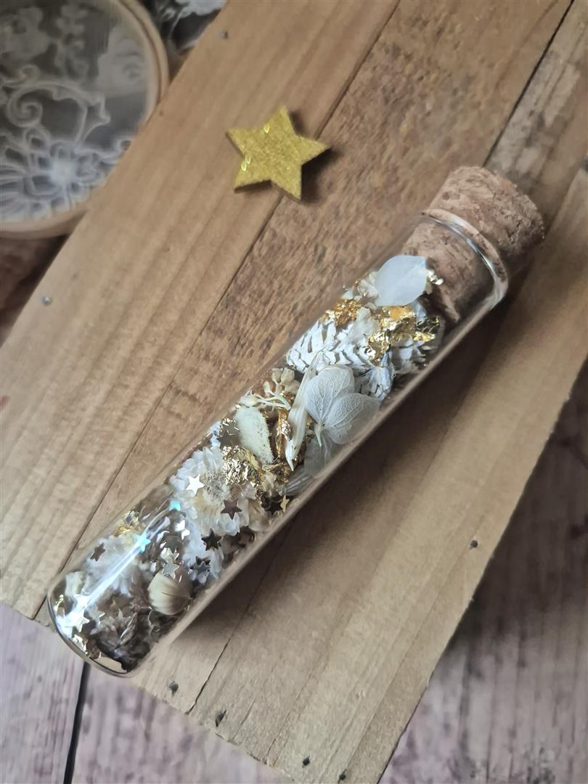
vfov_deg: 73.9
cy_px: 392
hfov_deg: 58.9
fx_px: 521
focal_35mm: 23
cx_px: 294
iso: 800
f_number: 1.8
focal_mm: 5.4
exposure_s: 1/100
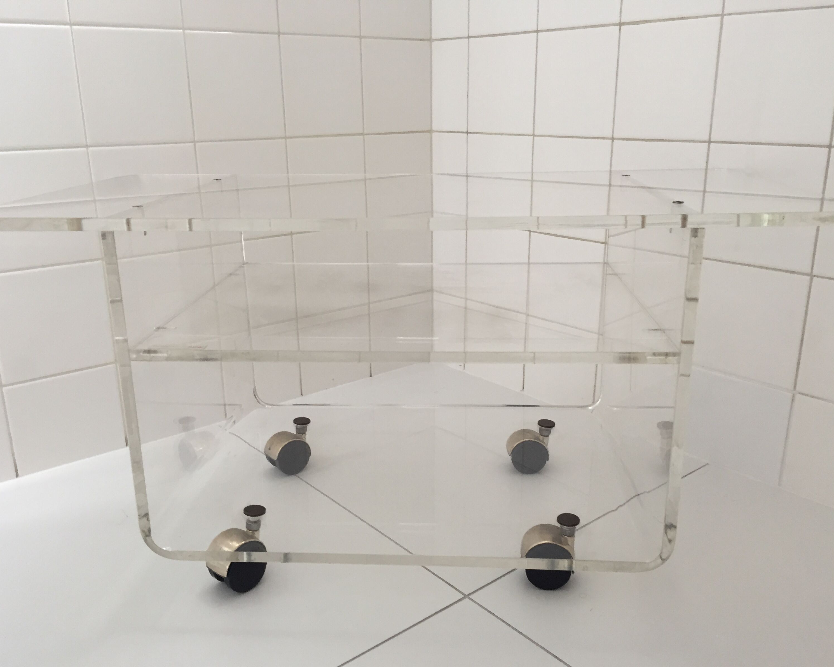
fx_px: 765
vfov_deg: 47.1
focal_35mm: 31
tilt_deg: -17.3
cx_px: 420
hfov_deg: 57.2
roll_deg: -0.9
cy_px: 342
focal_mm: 4.15
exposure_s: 1/33
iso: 80
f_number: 2.2
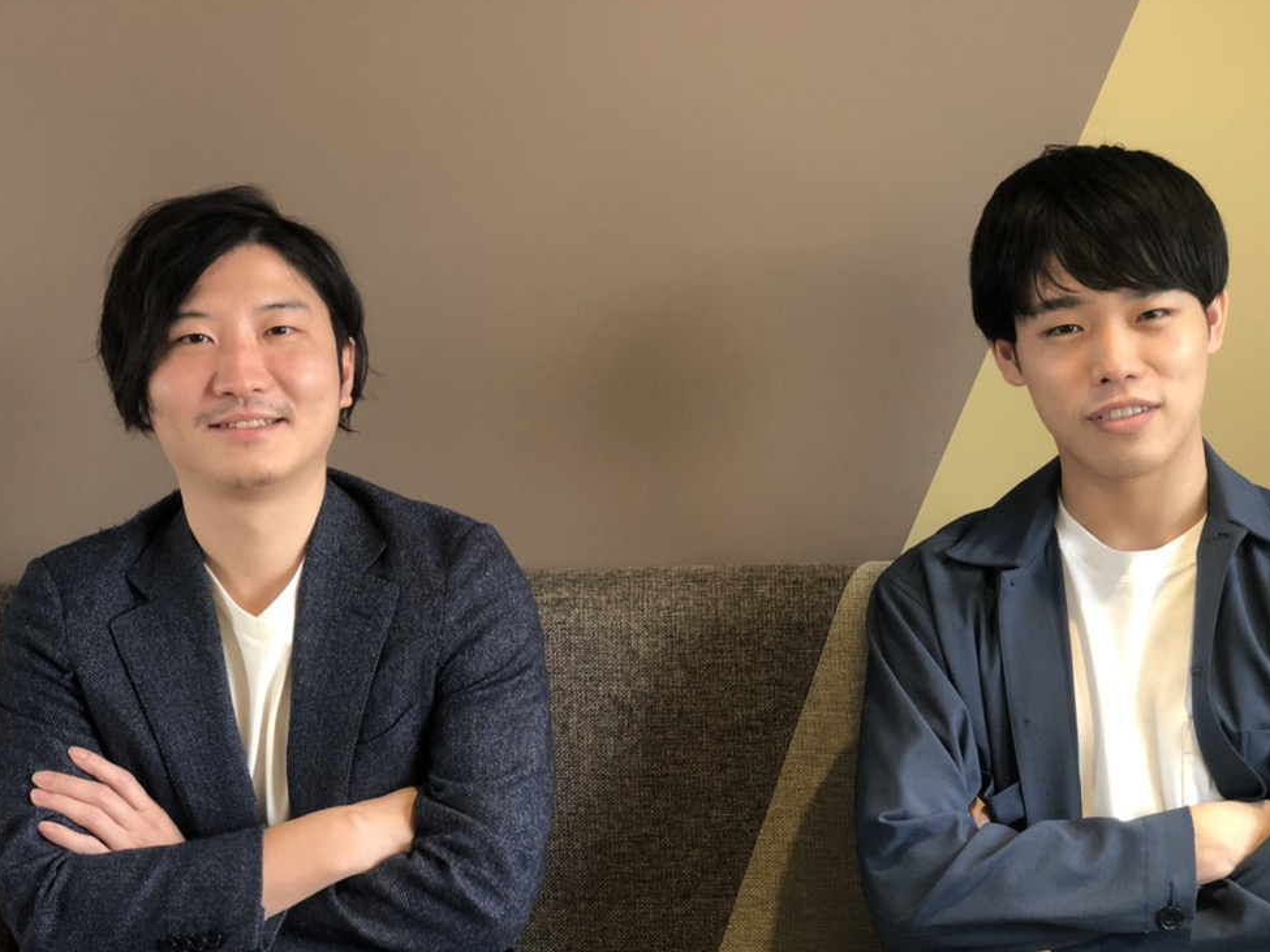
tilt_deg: -3.8
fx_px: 2348
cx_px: 671
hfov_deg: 30.3
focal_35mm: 64
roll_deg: +2.0
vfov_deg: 22.9
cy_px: 569
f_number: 2.4
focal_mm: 6
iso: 80
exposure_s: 1/40
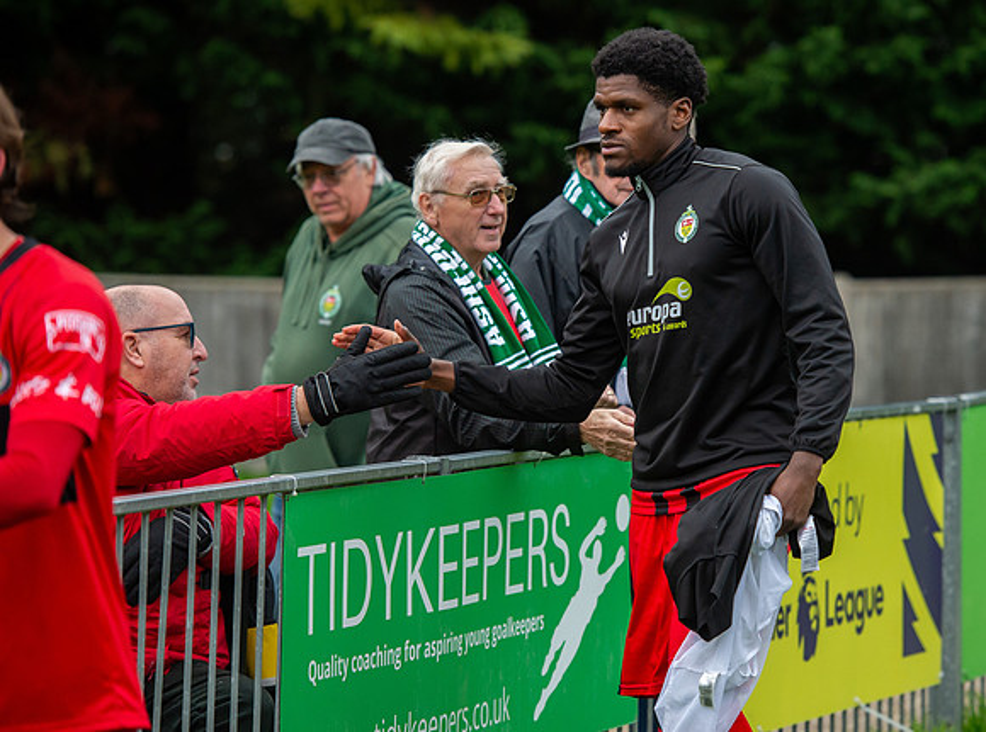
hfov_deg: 10.6
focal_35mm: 187
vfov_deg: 7.9
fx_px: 5303
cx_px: 637
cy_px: 308
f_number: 4
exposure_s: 1/1000
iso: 1600
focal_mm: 150
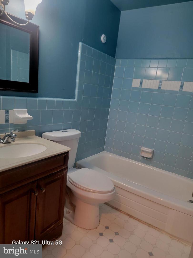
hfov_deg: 56.8
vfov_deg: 71.6
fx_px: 178
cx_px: 96
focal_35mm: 24
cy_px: 129
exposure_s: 1/40
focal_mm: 6.7
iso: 400
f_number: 1.8
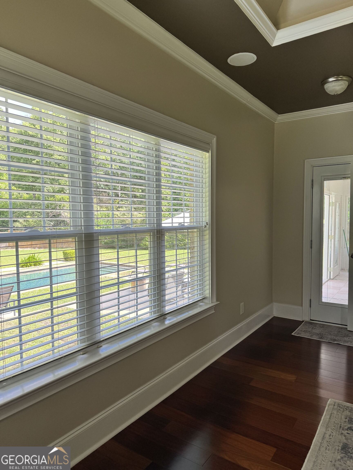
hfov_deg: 56.8
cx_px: 176
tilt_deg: -4.2
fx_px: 326
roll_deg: +0.4
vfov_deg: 71.6
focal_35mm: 24
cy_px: 235
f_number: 1.78
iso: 64
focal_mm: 6.76
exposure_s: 1/150
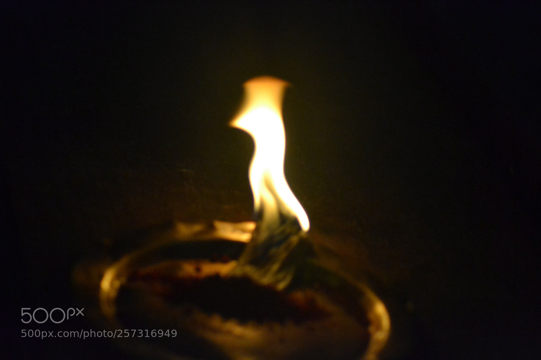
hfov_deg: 16.7
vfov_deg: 11.1
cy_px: 180
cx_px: 270
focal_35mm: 123
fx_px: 1848
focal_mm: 82
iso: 3200
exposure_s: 1/1000
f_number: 4
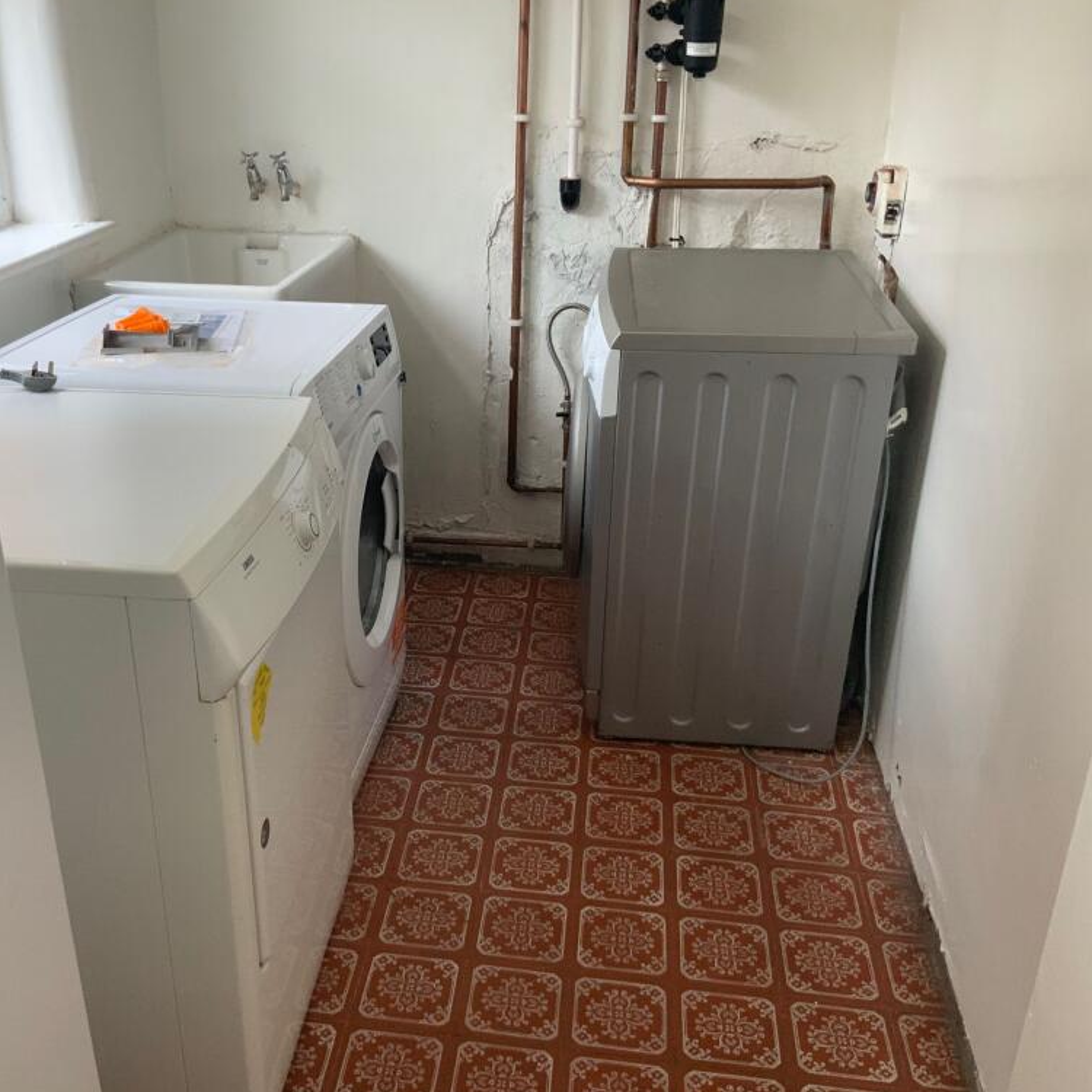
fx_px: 1249
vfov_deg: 47.2
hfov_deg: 46.9
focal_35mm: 35
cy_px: 547
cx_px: 418
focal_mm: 3
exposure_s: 1/98
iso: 64
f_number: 1.8
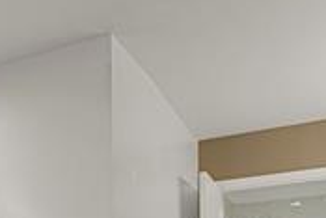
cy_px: 315
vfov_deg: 19.5
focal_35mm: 62
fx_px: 562
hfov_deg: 23.5
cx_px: -201
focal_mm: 17
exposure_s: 2
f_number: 8
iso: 250
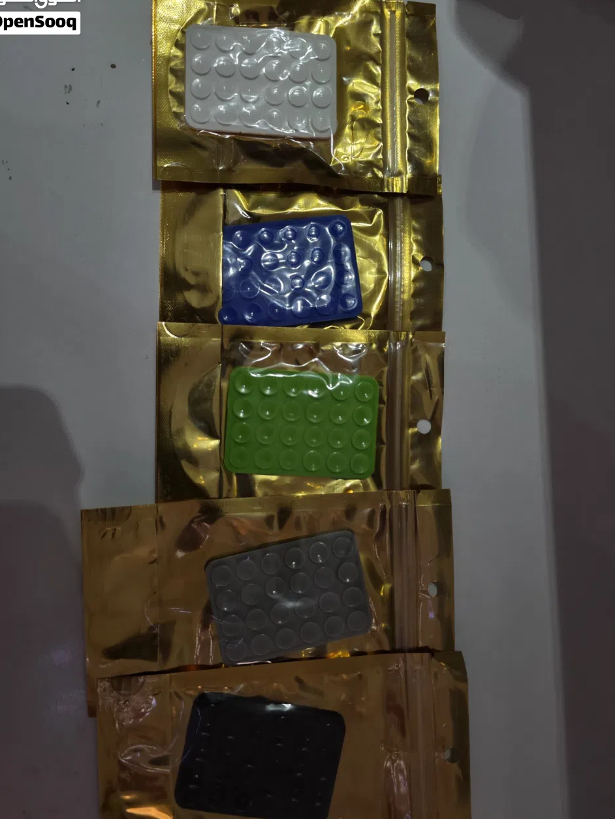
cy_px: 417
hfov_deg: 54.9
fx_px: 592
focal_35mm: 25
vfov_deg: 69.4
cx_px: 304
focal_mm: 6.3
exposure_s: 1/59
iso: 200
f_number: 1.7
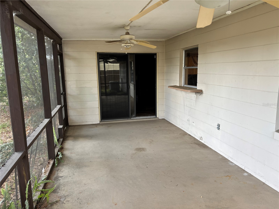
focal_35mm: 26
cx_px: 140
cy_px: 104
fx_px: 210
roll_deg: +0.6
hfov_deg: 67.3
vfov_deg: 53.1
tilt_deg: -9.7
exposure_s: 1/121
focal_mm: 5.96
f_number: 1.6
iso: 100
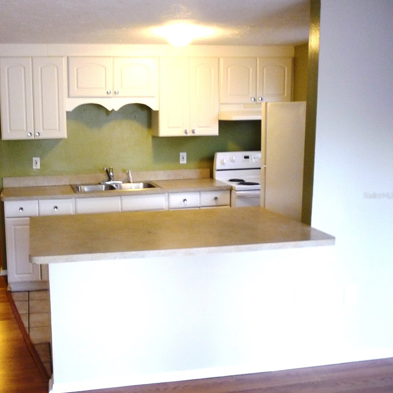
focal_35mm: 40
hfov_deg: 41.1
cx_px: 118
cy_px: 195
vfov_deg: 41.9
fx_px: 514
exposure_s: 1/10
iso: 400
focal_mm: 5.2
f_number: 3.3
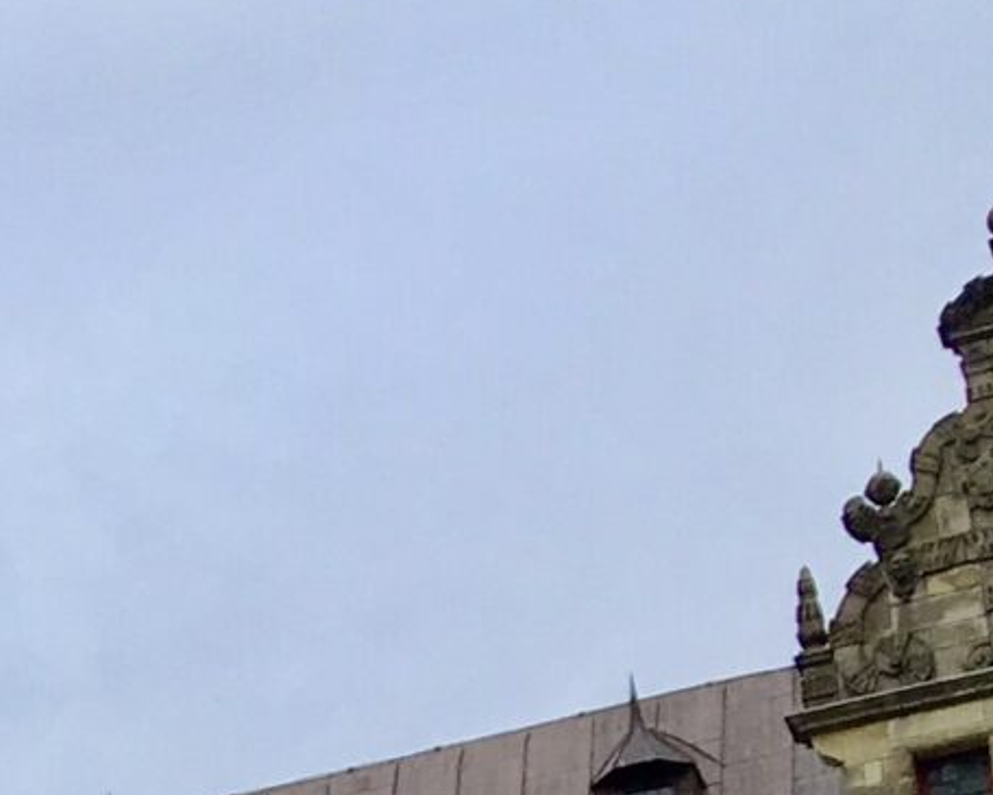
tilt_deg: +13.1
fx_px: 4674
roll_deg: -1.1
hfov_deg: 10.3
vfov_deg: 8.9
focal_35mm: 159
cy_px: 1779
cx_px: -1505
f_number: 2.2
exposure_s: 1/2404
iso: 25
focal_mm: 4.15
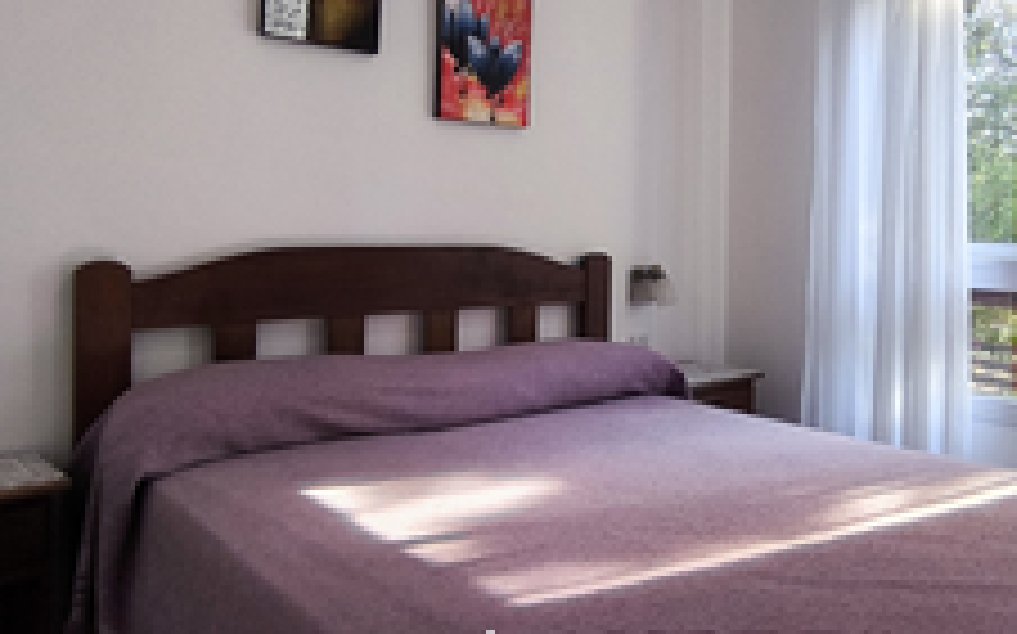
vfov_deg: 38.0
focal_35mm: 33
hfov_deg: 57.2
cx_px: 657
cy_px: 238
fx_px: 914
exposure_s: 1/100
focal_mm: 1.65
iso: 100
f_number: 2.2
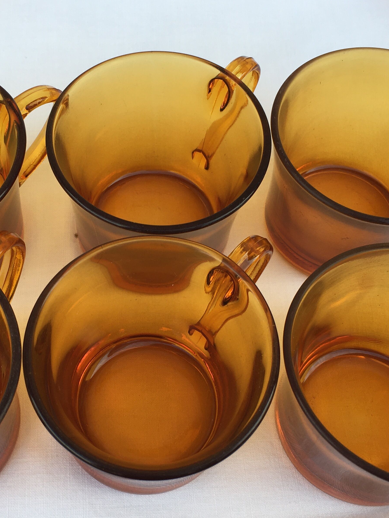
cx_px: 148
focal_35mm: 49
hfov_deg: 29.6
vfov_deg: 38.9
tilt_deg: -60.8
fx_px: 734
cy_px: 266
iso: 25
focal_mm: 4.15
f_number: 2.2
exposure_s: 1/265
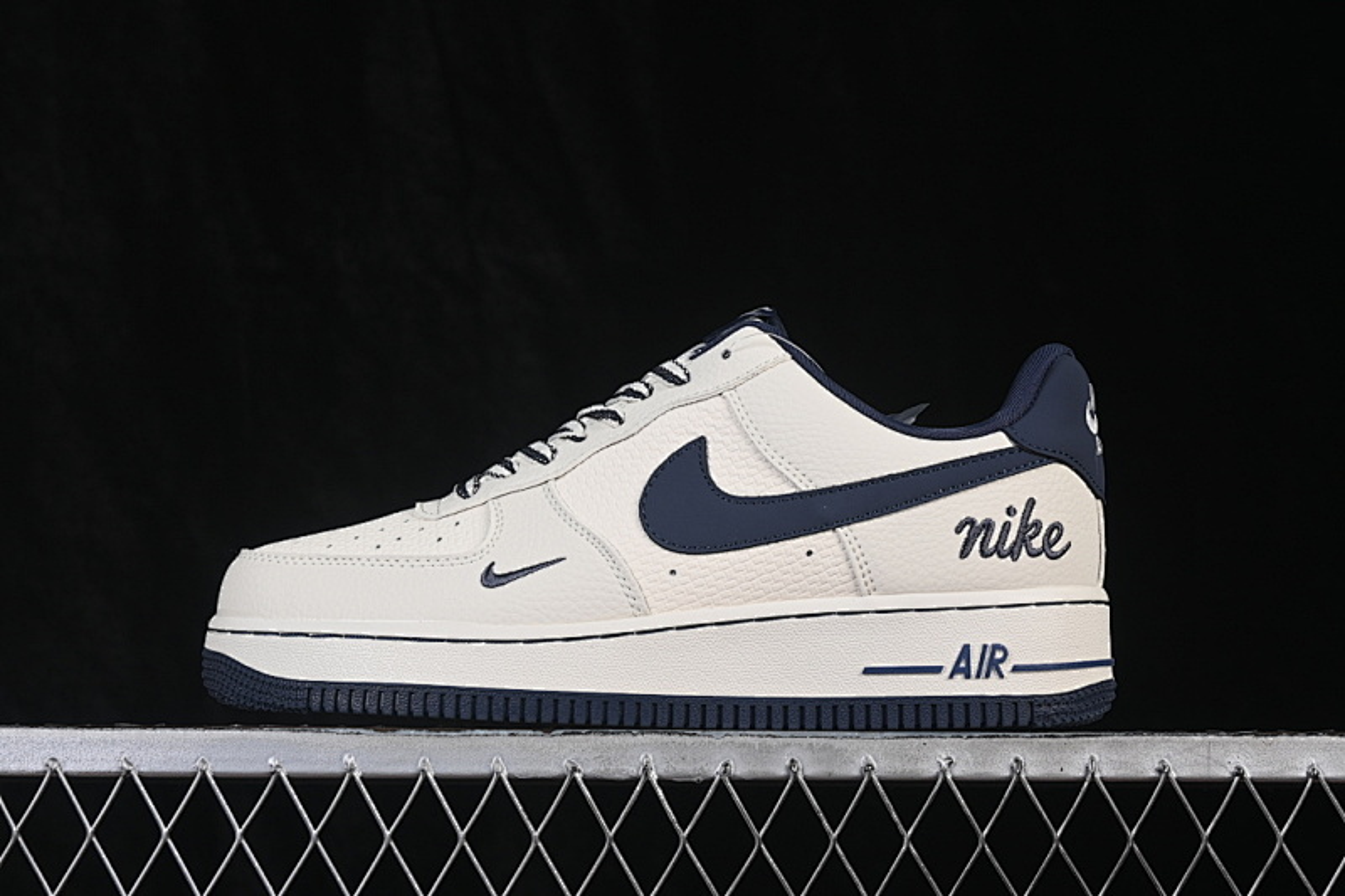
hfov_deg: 27.0
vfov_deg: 18.2
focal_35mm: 75
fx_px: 2801
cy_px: 448
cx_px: 672
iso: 160
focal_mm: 50
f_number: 8
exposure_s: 1/80
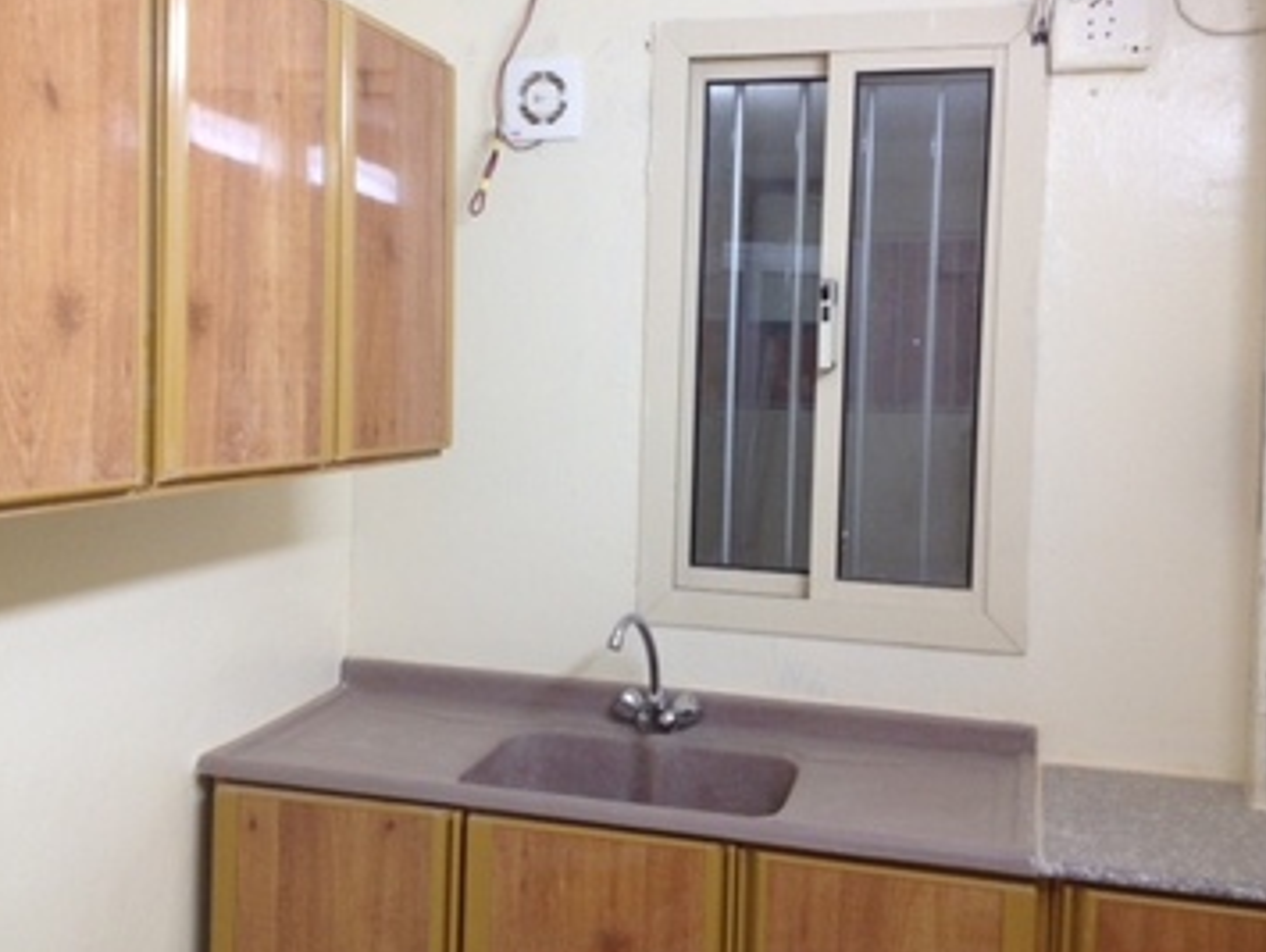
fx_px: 1647
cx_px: 604
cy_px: 405
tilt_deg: -3.6
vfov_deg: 32.2
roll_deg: -1.8
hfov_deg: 42.0
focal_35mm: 45
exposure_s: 1/20
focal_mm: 4.28
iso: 80
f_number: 2.4
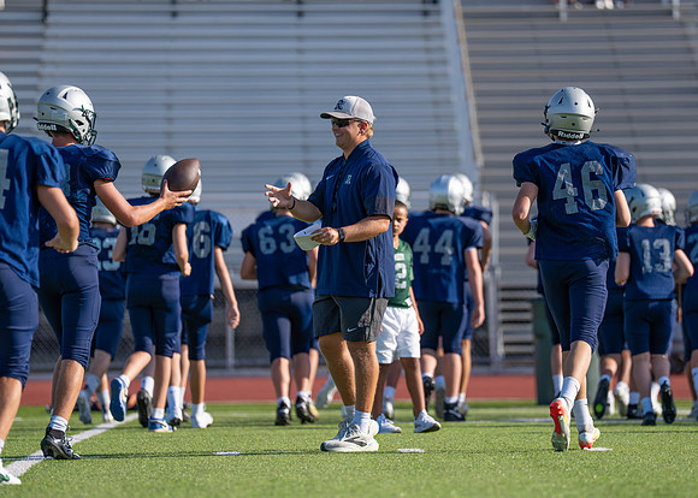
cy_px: 251
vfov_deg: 5.4
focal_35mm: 268
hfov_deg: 7.5
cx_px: 400
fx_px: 5317
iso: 160
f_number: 2.8
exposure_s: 1/2000
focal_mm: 200
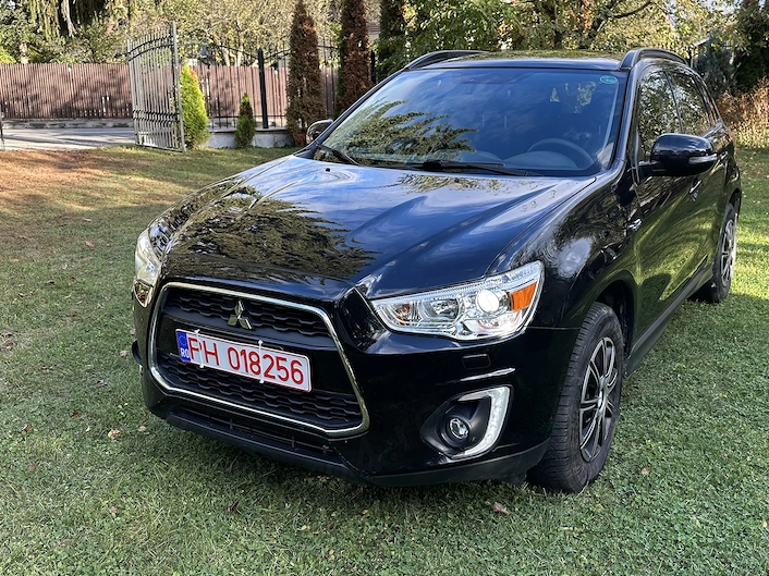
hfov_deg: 53.7
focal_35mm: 34
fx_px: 755
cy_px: 231
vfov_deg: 41.6
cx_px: 454
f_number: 1.78
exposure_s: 1/452
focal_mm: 6.86
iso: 100
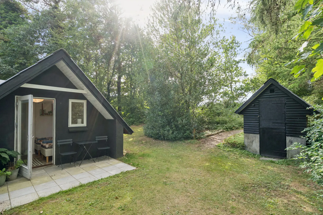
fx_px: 144
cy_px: 108
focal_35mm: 16
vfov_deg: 73.7
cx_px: 162
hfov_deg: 96.7
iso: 800
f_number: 8
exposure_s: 1/250
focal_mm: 16
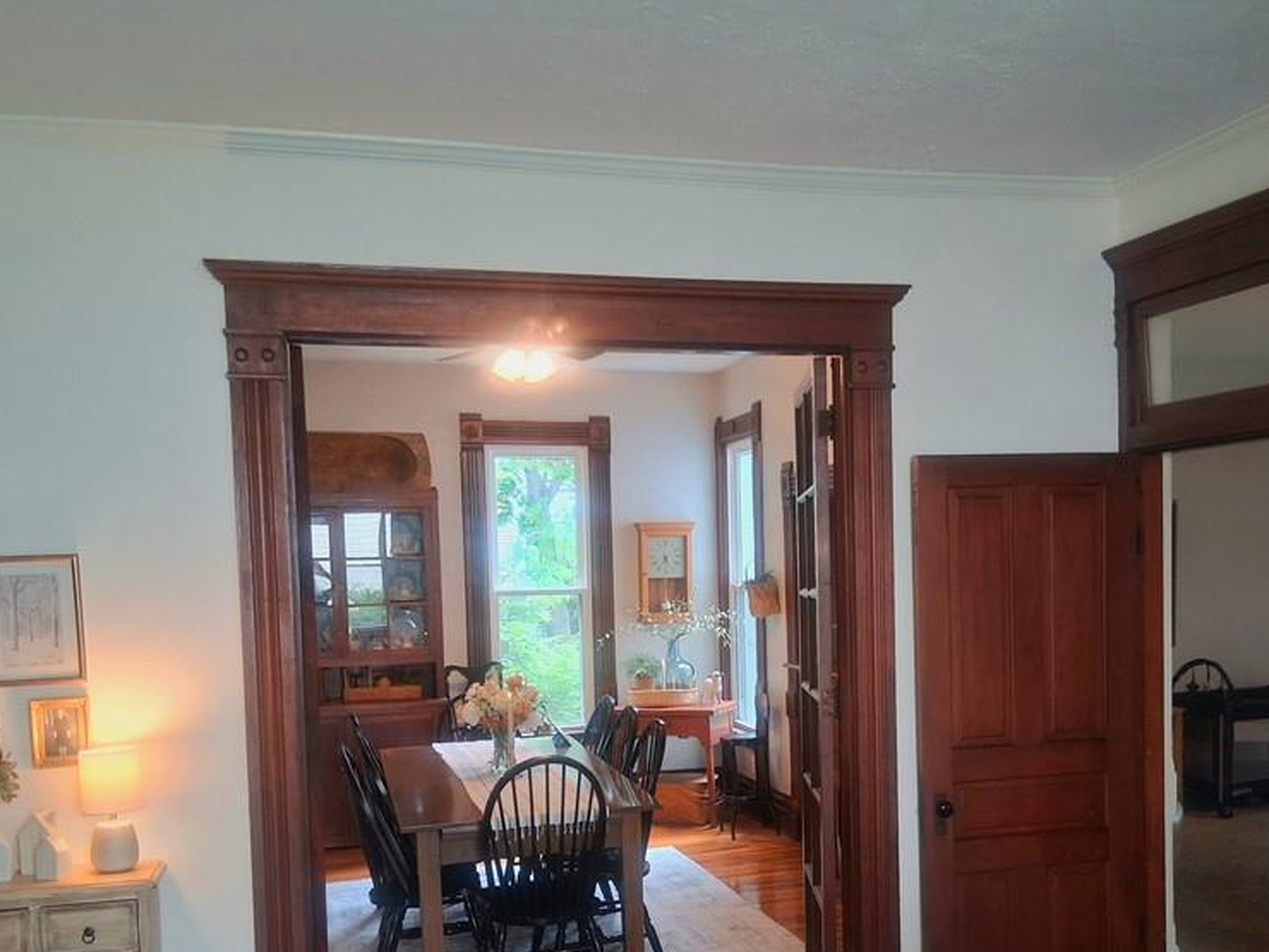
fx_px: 1320
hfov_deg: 51.2
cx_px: 717
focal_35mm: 36
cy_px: 642
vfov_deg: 39.2
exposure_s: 1/50
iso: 320
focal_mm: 3.98
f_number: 1.8
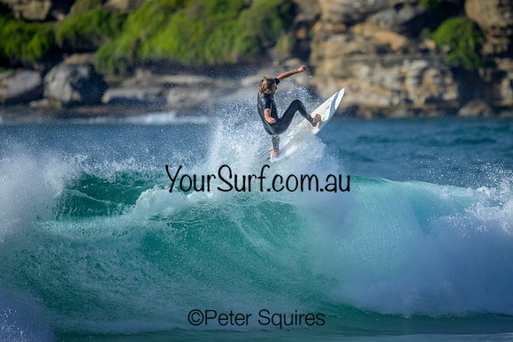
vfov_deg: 1.7
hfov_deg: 2.6
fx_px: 11453
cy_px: 170
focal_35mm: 804
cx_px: 255
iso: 800
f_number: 6.3
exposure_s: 1/4000
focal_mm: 800
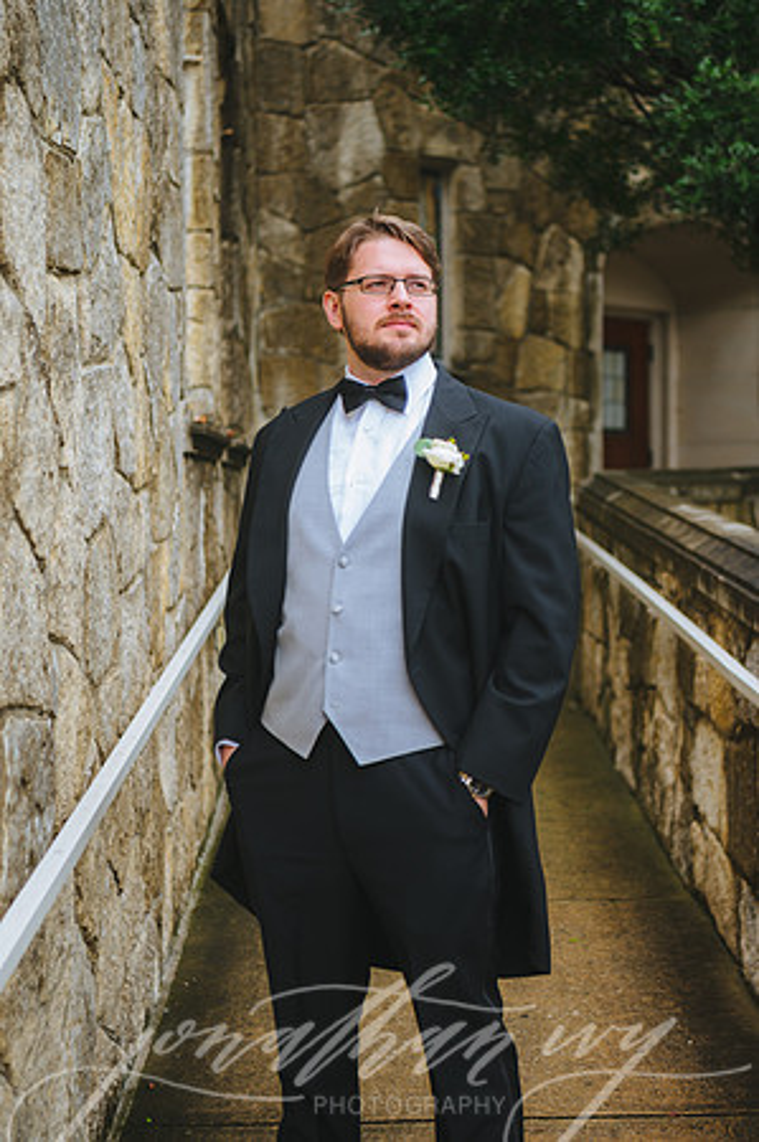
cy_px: 571
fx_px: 1743
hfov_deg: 24.6
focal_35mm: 55
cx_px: 380
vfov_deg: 36.3
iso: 250
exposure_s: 1/320
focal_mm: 55
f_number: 2.8
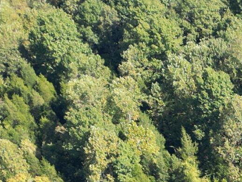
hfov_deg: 11.6
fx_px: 971
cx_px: 581
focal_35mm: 139
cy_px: 491
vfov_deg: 9.1
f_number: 1.7
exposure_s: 1/640
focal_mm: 6.72
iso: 100
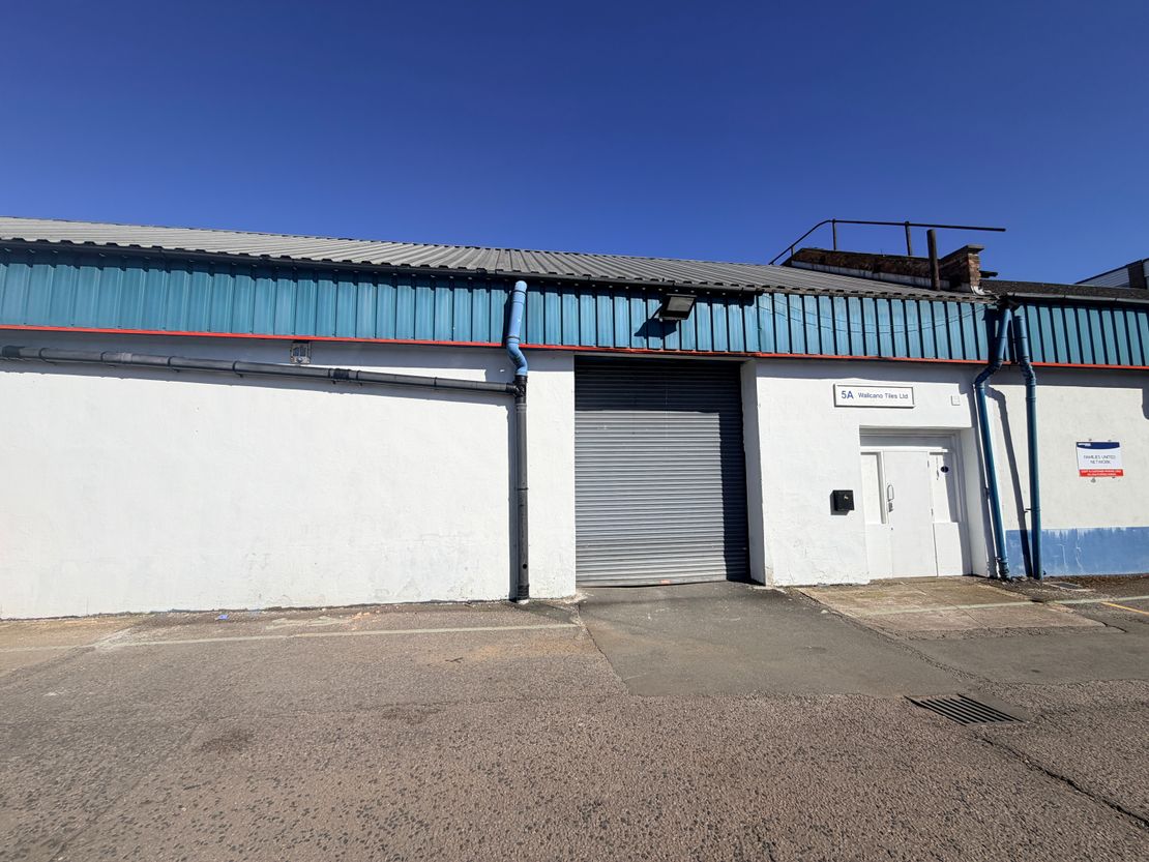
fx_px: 465
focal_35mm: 14
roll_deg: +0.6
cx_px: 574
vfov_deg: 85.7
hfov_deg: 102.1
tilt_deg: +5.1
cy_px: 431
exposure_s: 1/1848
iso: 20
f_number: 2.2
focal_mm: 2.22
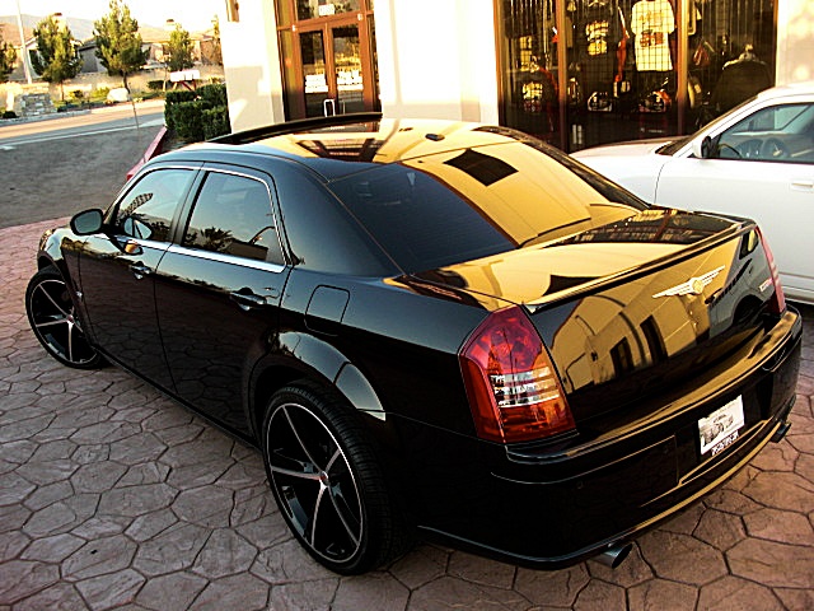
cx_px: 407
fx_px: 847
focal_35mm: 36
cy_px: 306
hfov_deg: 51.4
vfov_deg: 39.7
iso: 100
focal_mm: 6.3
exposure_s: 1/125
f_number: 2.8
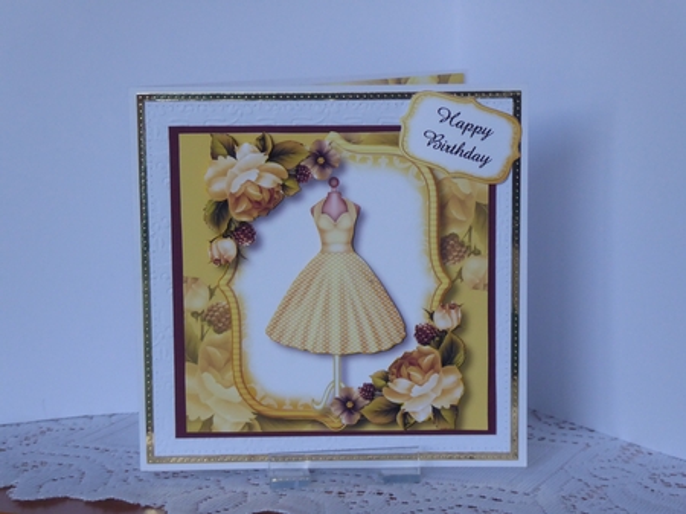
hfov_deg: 21.5
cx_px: 343
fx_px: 1802
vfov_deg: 16.2
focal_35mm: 91
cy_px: 257
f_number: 4.8
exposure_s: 1/60
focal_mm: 15
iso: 400
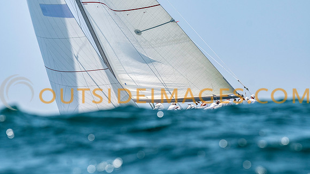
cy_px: 92
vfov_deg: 2.6
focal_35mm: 474
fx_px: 3898
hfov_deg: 4.6
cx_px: 155
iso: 320
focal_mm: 300
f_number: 5.6
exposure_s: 1/2500
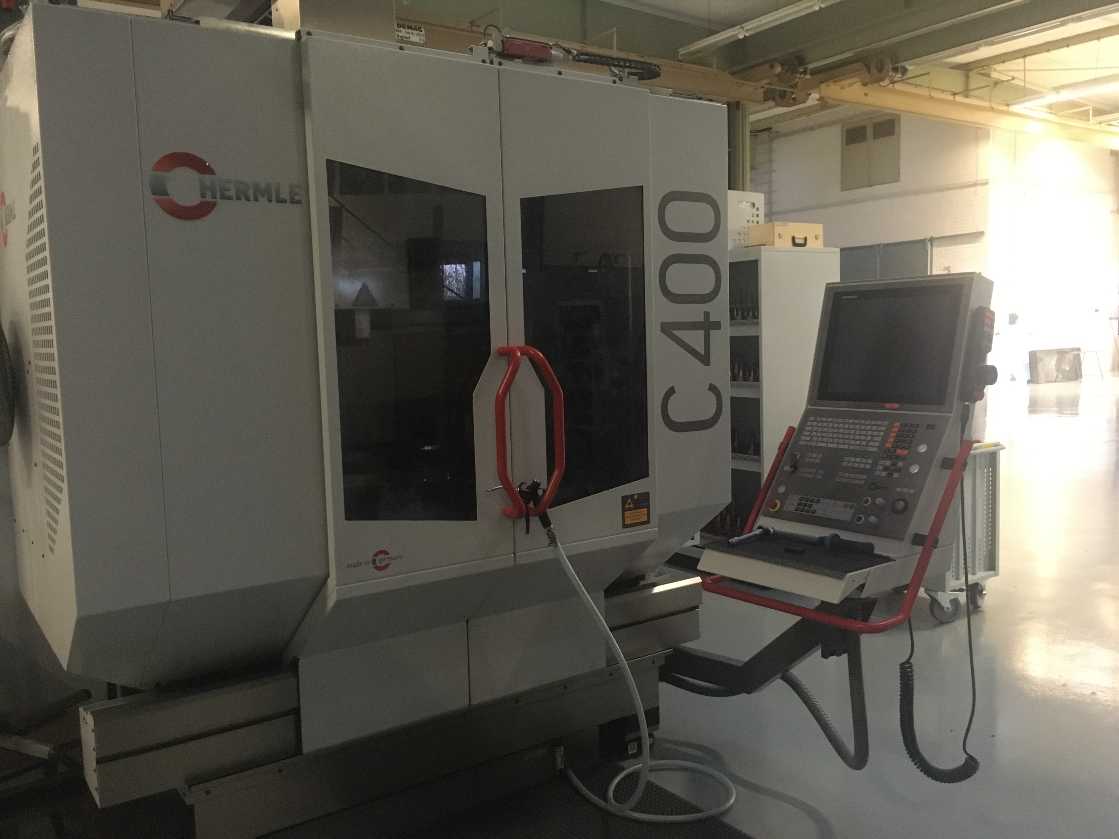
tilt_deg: -4.5
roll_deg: +2.9
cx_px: 560
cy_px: 420
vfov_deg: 48.2
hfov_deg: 61.7
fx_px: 937
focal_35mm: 29
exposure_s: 1/17
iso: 320
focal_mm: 4.15
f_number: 2.2
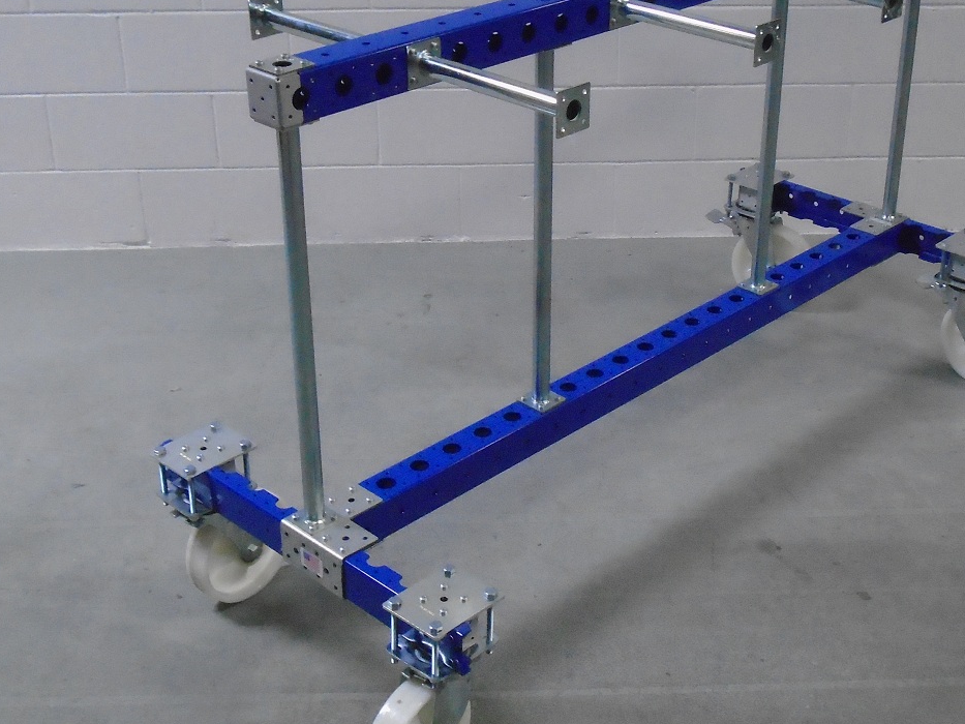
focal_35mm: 54
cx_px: 599
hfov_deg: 35.4
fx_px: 1506
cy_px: 310
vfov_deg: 27.0
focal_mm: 6.4
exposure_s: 1/125
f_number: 3.8
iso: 800
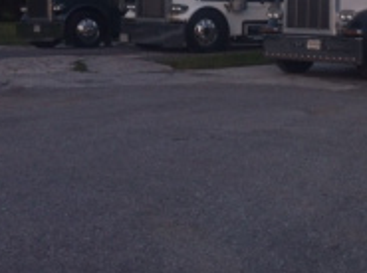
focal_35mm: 65
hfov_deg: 28.1
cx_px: 367
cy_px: 38
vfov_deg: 22.1
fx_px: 688
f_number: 2.2
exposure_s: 1/237
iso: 32
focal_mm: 4.12
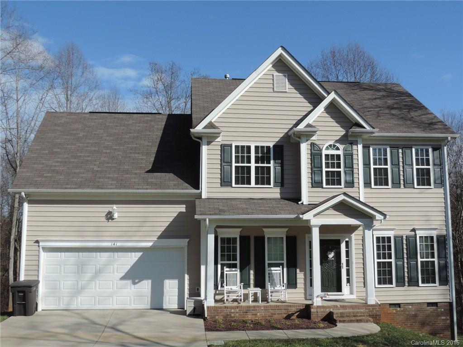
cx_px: 232
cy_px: 174
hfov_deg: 52.6
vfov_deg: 40.7
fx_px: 468
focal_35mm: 35
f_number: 3.3
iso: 80
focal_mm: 6.2
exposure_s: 1/1250
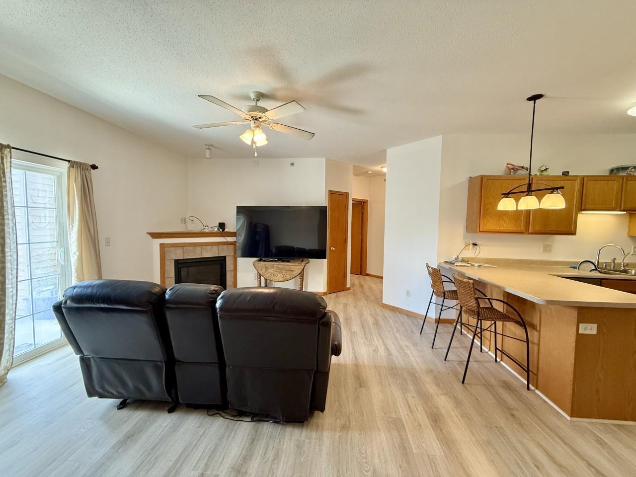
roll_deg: -0.6
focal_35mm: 14
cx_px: 318
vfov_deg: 85.7
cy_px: 238
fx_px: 257
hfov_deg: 102.1
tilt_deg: -2.8
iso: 250
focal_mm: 2.22
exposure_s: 1/60
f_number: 2.2
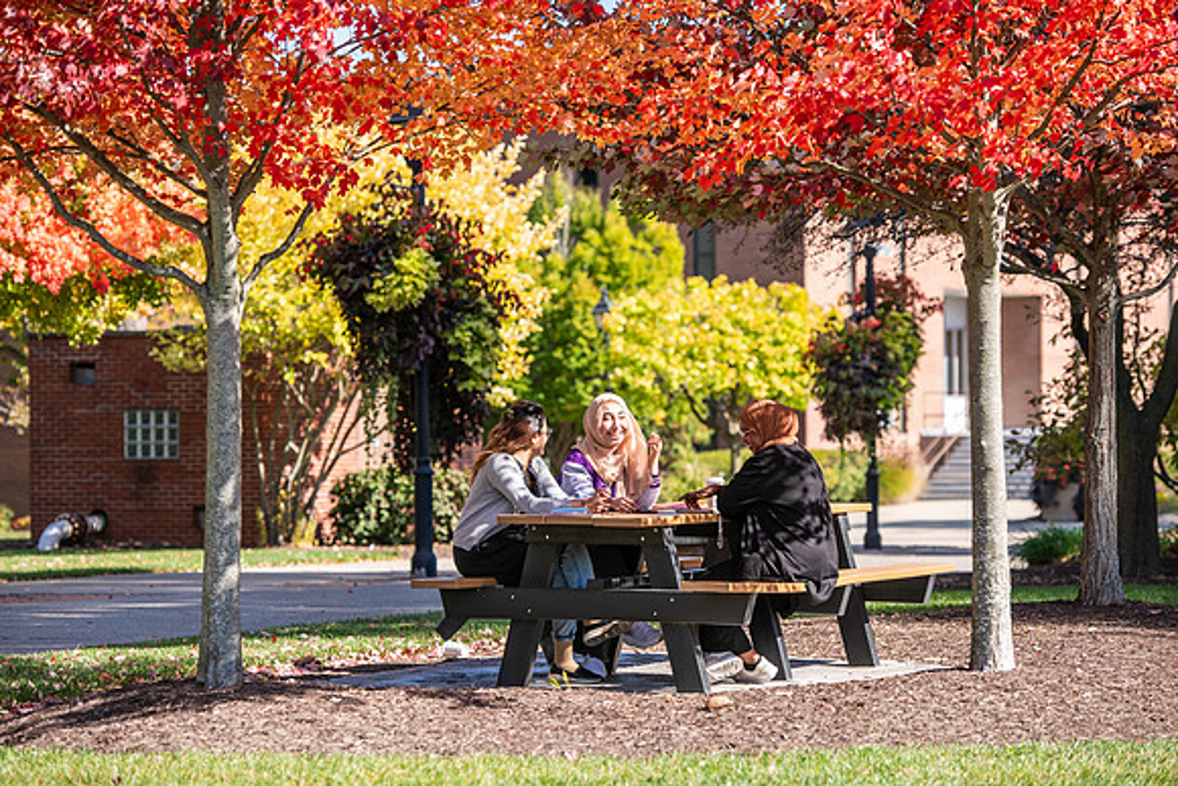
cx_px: 589
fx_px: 3927
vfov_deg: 11.4
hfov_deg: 17.1
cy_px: 393
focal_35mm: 120
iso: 160
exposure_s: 1/500
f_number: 4
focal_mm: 120
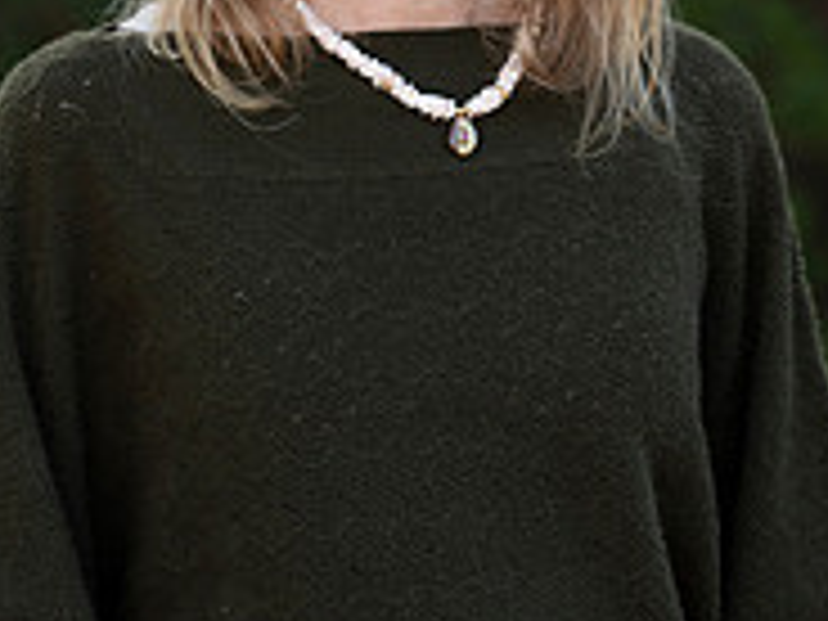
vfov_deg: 4.8
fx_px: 7319
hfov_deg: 6.5
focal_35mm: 306
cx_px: 441
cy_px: -180
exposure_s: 1/250
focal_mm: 130
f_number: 5
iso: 500
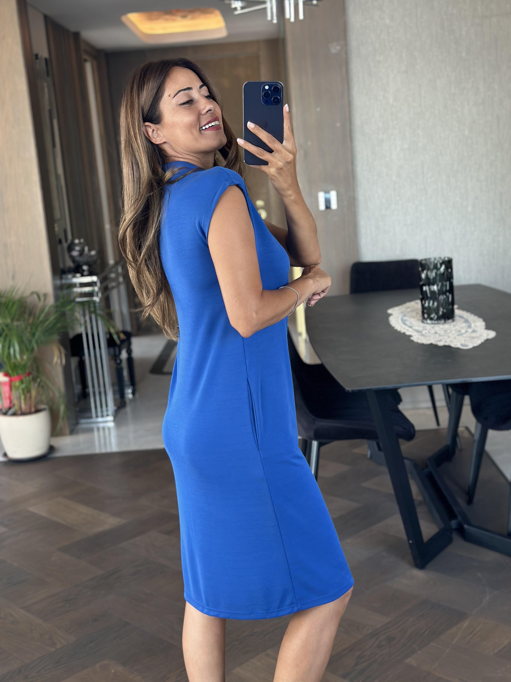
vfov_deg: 39.7
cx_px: 256
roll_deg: +4.1
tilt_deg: -15.9
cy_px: 341
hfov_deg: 30.3
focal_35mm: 48
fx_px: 945
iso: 160
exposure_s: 1/60
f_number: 1.78
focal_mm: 6.86
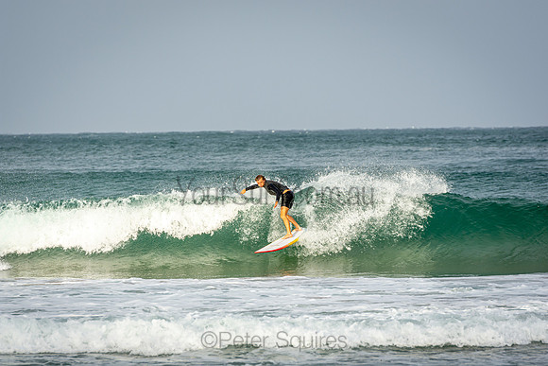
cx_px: 274
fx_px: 4568
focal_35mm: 300
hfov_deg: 6.9
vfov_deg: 4.6
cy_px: 183
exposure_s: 1/1000
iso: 200
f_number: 5.6
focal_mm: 200
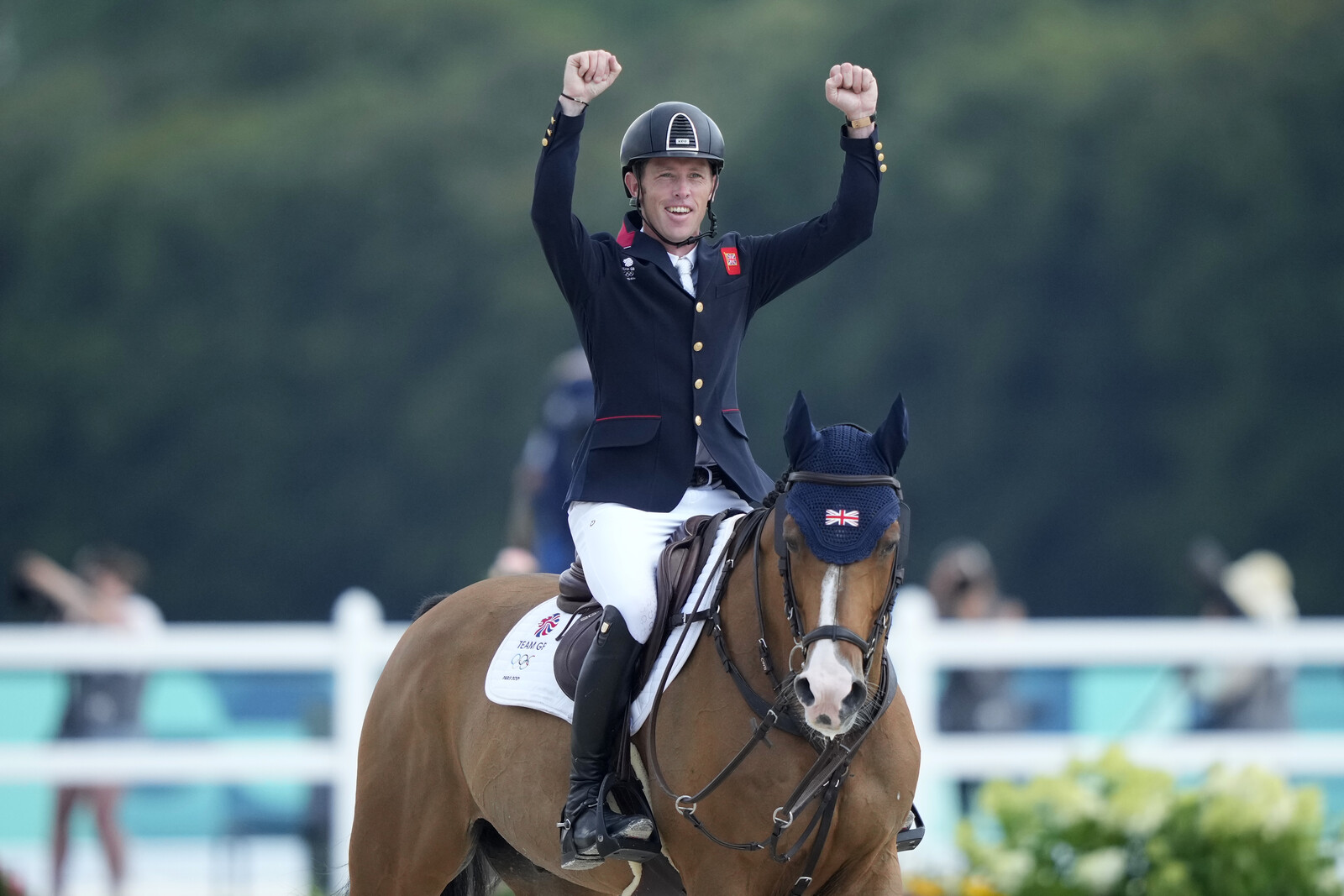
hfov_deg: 3.4
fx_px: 22400
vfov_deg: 2.3
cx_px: 672
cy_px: 448
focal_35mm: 600
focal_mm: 400
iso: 1000
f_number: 2.8
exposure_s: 1/6400
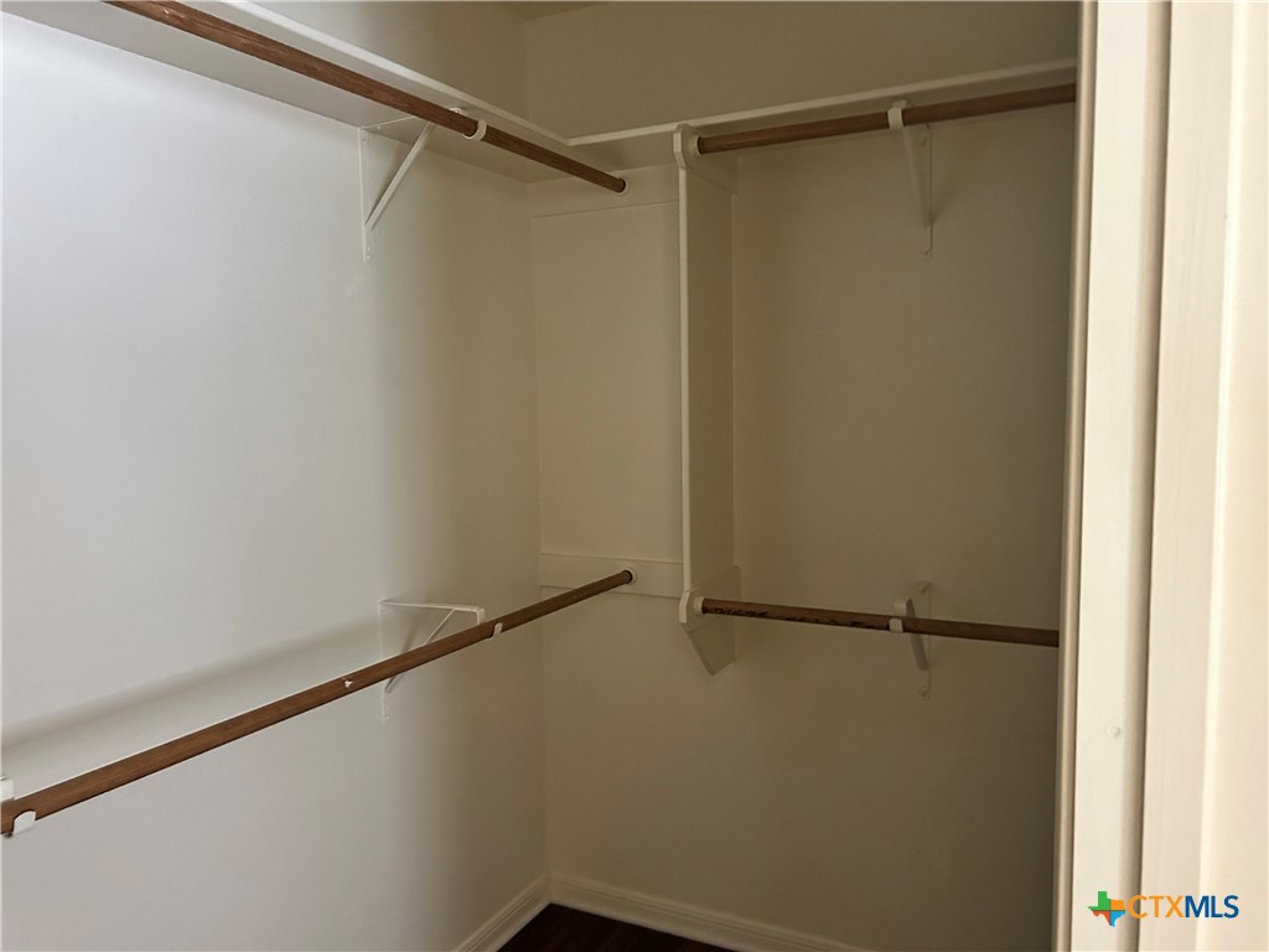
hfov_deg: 67.3
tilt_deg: -8.0
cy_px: 476
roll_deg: +1.4
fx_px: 953
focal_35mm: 26
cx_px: 634
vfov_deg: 53.1
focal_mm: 5.7
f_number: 1.5
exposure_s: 1/49
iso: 500
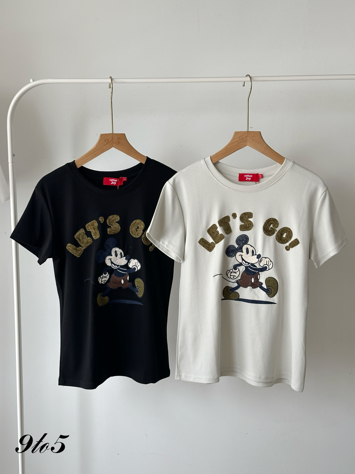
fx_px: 656
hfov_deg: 30.3
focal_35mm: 48
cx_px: 178
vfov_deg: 39.7
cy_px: 237
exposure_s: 1/63
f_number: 1.78
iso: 80
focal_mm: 6.86
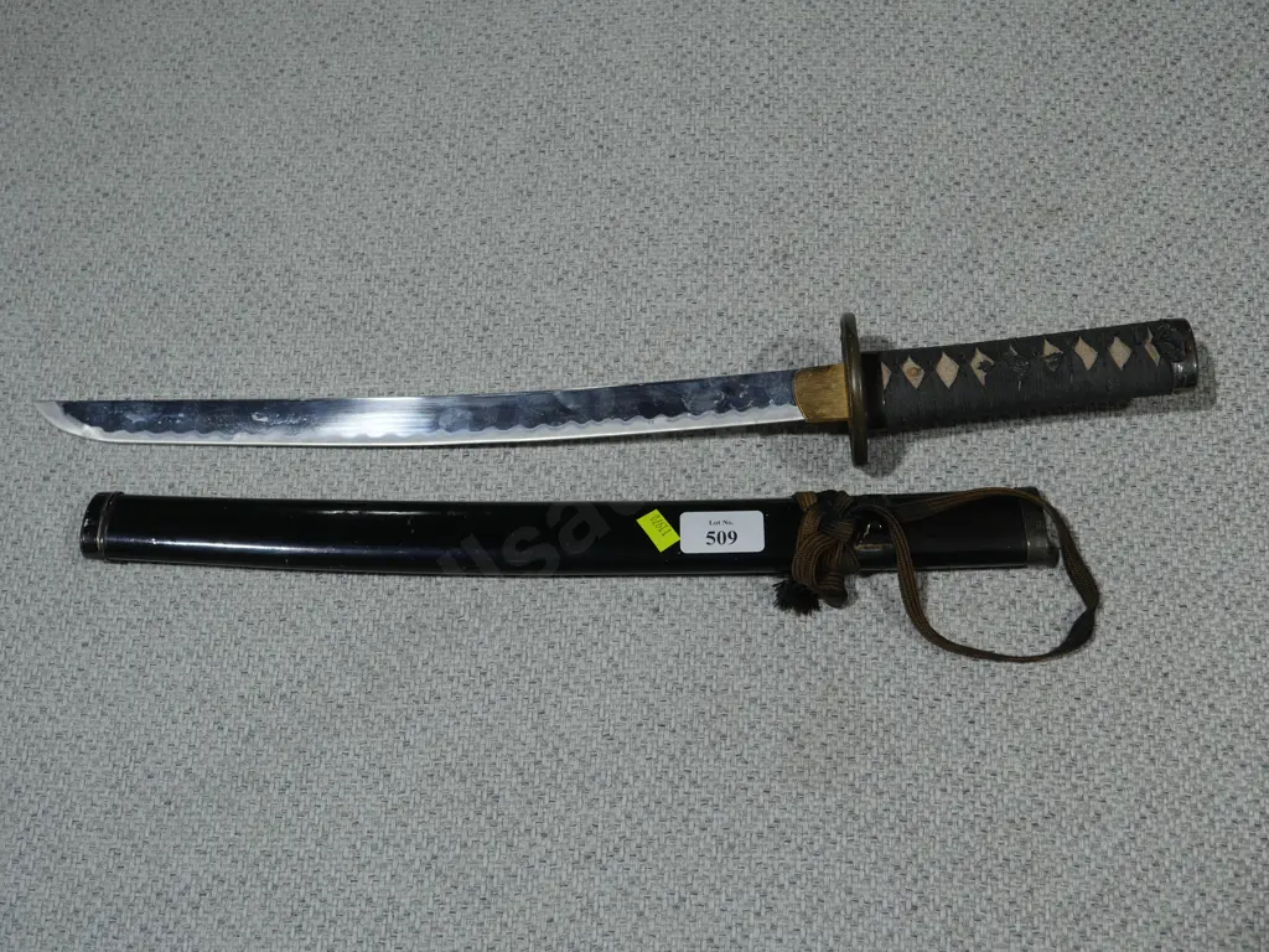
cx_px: 634
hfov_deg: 41.2
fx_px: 1686
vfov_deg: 31.5
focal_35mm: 46
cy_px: 476
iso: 200
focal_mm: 23
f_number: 5.1
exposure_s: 1/100
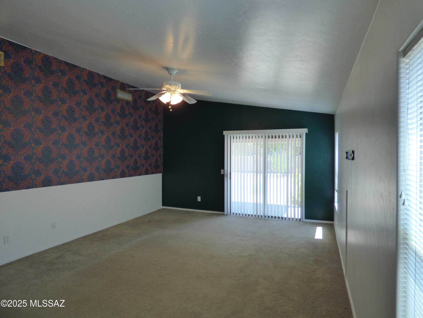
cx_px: 212
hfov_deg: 81.7
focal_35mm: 20
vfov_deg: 66.0
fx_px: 244
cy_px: 159
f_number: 2.8
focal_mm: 3.58
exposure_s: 1/100
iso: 250
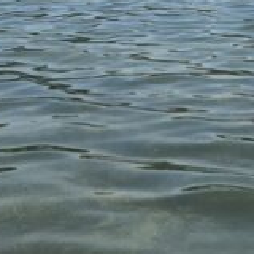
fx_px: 1079
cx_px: 205
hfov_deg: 13.4
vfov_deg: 12.6
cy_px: -146
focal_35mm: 130
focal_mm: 5.4
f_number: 1.8
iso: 25
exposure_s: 1/2897
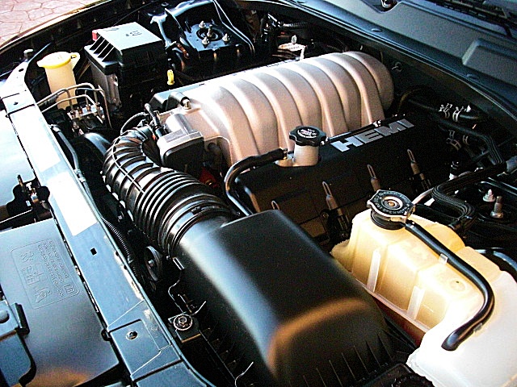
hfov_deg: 51.4
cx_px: 258
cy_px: 194
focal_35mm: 36
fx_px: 538
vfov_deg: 39.7
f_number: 2.8
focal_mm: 6.3
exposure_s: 1/100
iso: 800
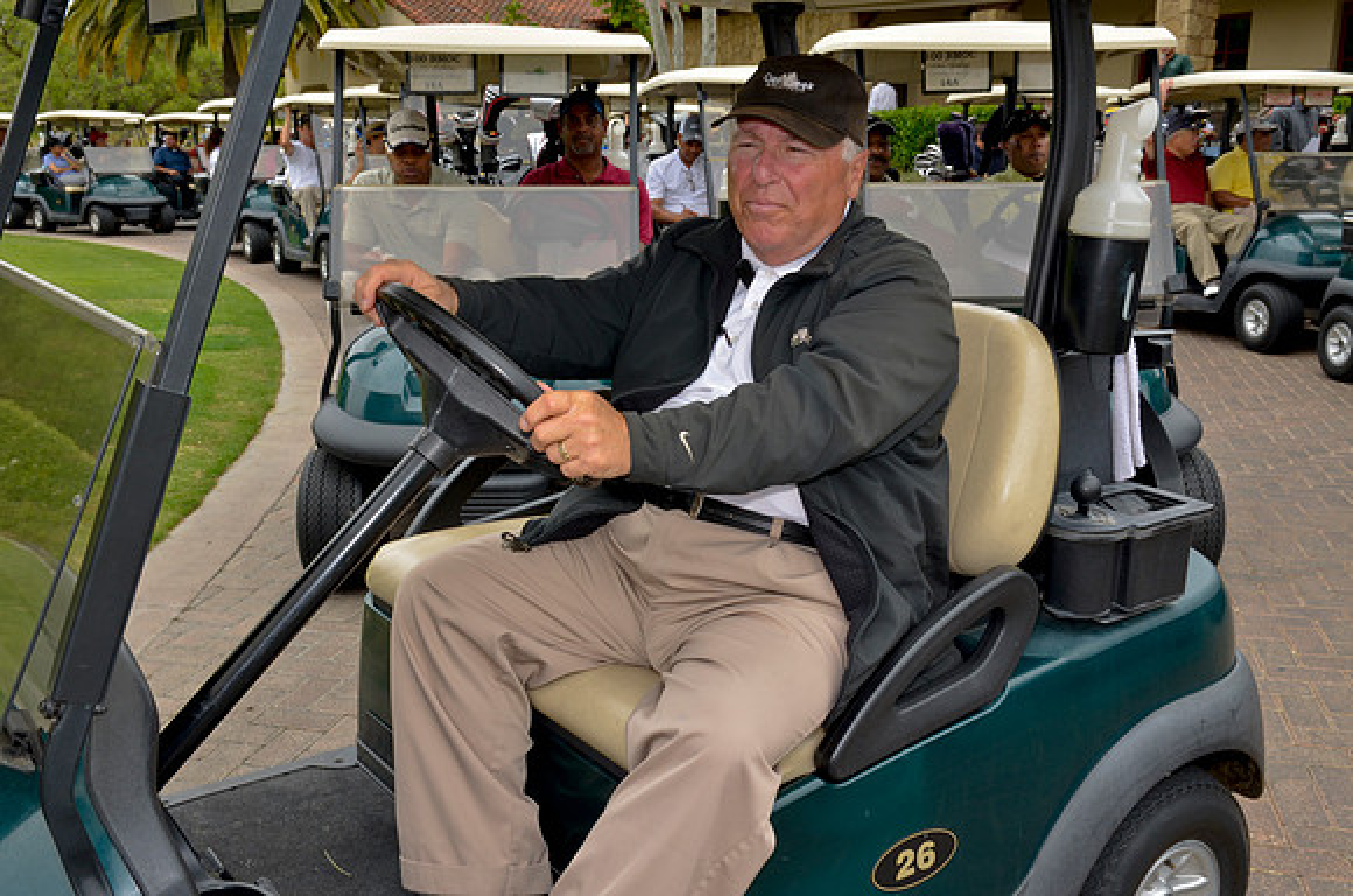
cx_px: 676
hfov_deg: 49.6
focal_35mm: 39
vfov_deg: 34.1
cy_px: 448
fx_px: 1463
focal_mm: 26
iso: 200
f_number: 10
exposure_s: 1/200
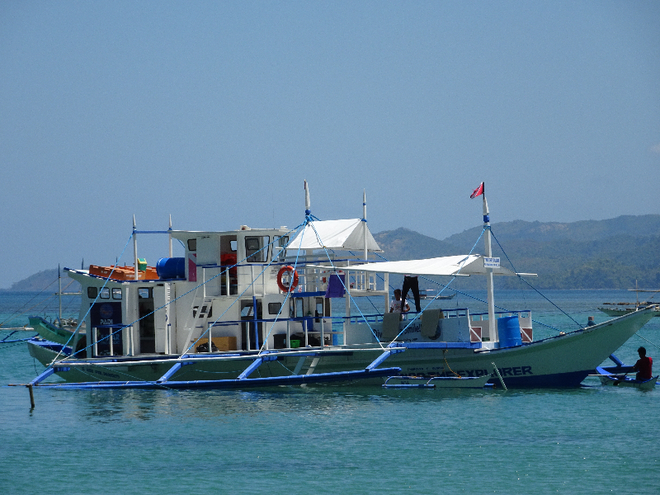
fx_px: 4290
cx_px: 330
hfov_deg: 8.8
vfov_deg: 6.6
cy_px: 248
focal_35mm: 225
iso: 80
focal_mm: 38.47
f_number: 6.3
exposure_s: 1/500
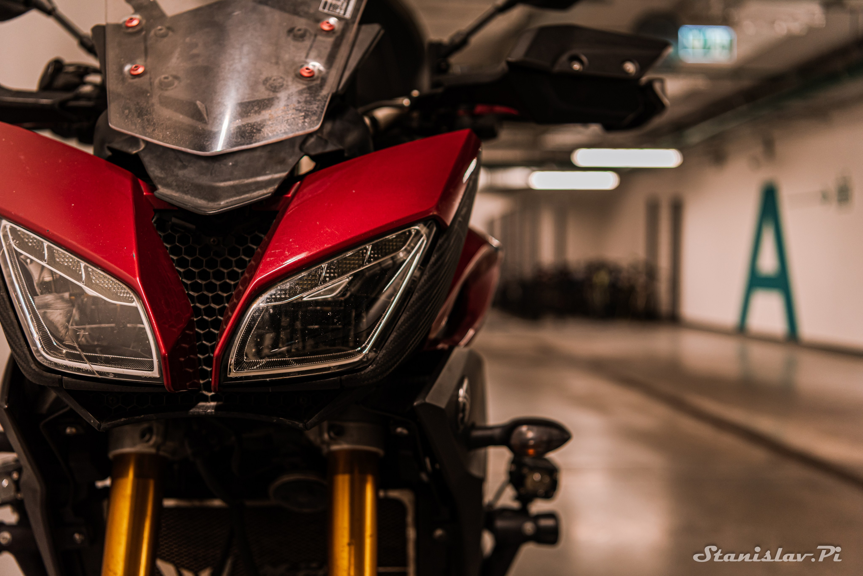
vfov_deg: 35.1
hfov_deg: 50.7
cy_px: 288
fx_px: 911
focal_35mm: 38
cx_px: 432
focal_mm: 38
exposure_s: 1/100
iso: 500
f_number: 2.8
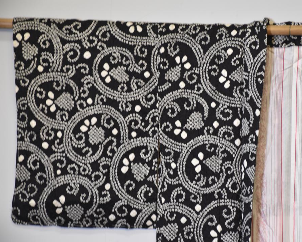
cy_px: 121
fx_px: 1519
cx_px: 178
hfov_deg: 11.3
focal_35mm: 170
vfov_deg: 9.1
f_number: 5.6
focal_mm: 100
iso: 400
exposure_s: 1/25
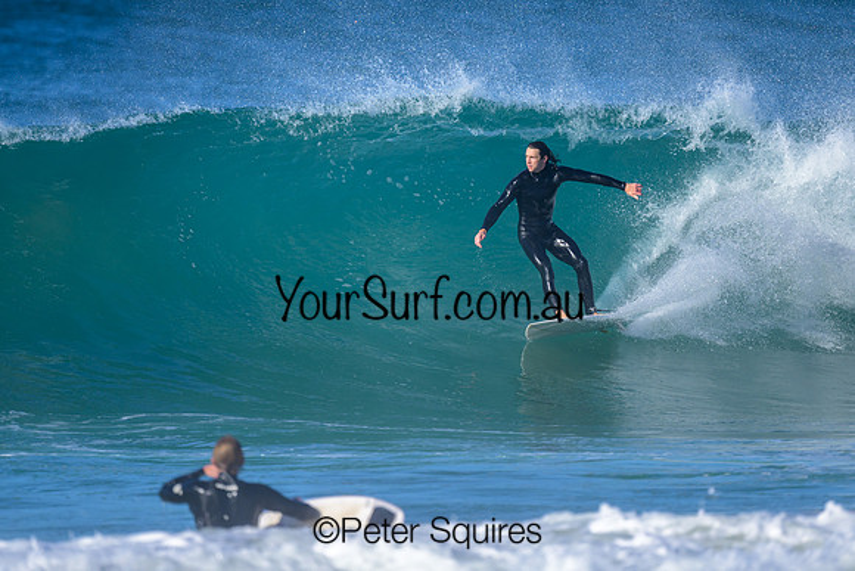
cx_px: 450
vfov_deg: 1.6
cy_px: 271
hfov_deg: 2.5
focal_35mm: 841
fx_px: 19985
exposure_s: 1/2000
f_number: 6.3
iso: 400
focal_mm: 800
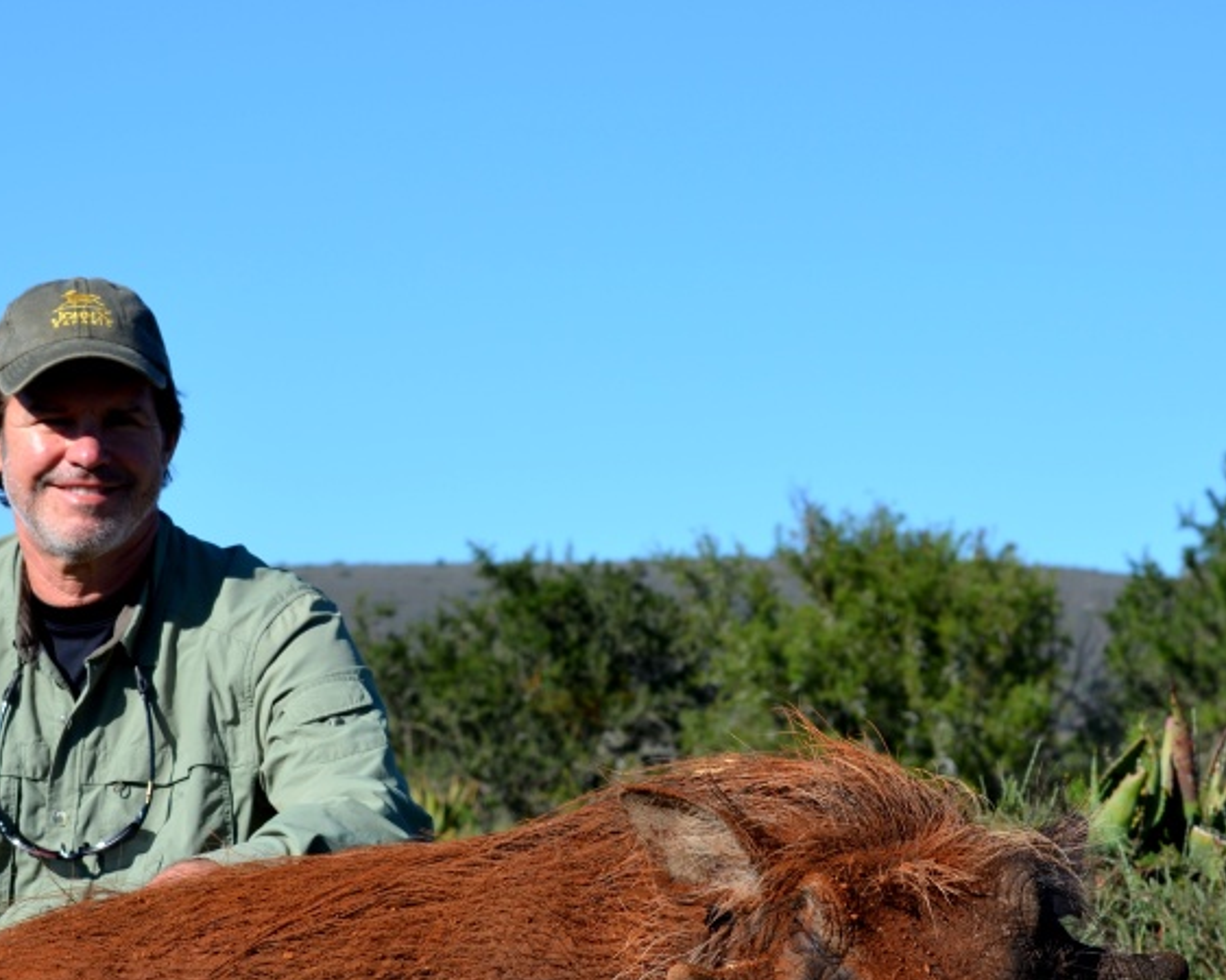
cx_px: 460
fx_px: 5108
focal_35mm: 141
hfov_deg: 13.7
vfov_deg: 10.9
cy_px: 677
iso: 110
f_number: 8
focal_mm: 55
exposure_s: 1/250
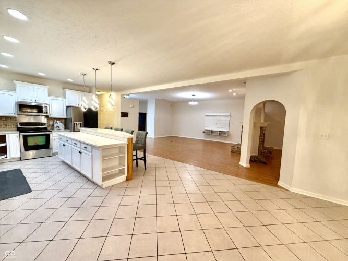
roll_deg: -2.1
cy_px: 130
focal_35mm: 14
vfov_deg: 85.7
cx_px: 174
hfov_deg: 102.1
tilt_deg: -4.5
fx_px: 141
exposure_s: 1/60
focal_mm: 2.22
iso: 200
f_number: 2.2
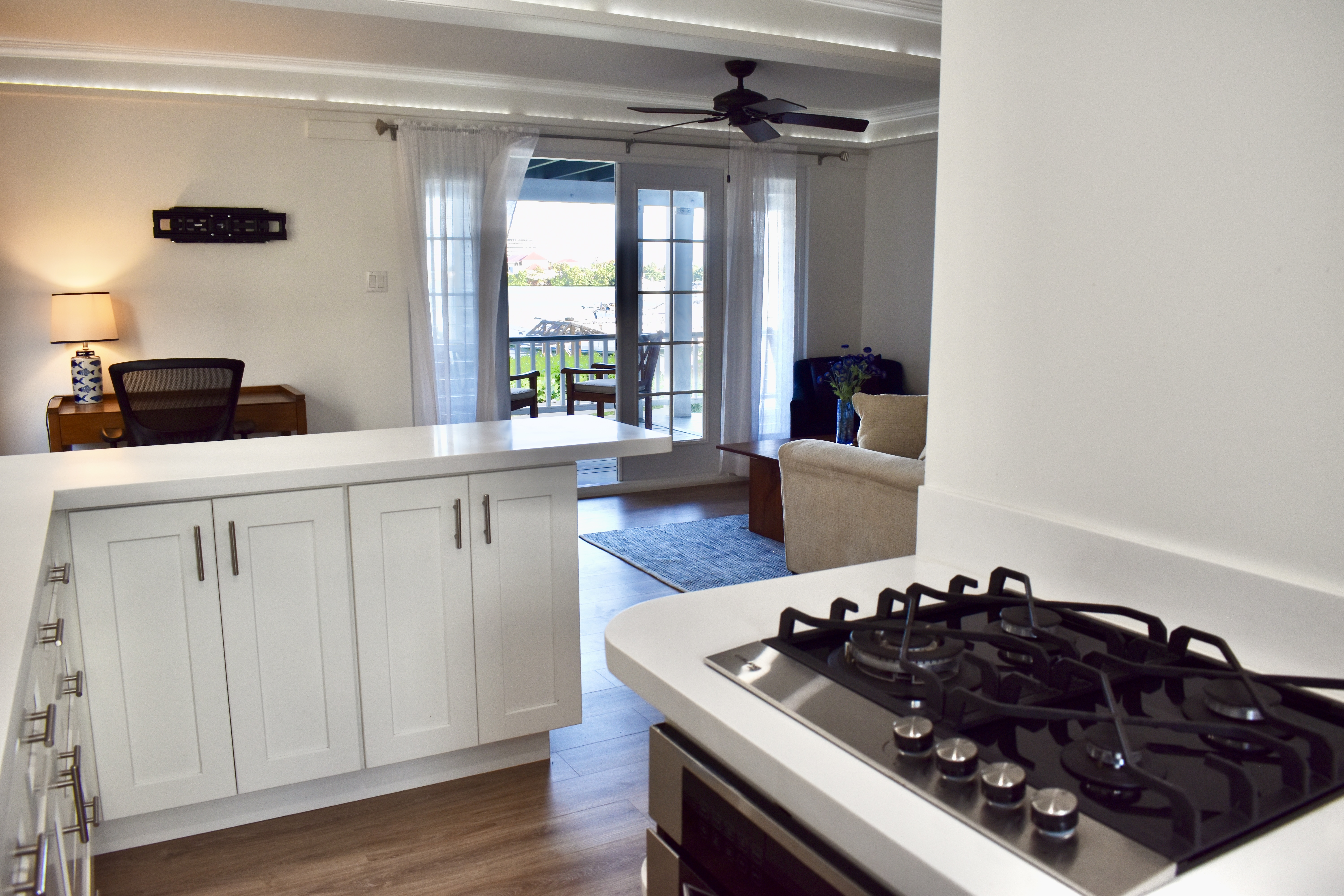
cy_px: 448
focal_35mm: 27
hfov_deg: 67.4
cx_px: 672
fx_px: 1008
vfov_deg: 47.9
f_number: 6.3
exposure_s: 1/160
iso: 400
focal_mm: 18
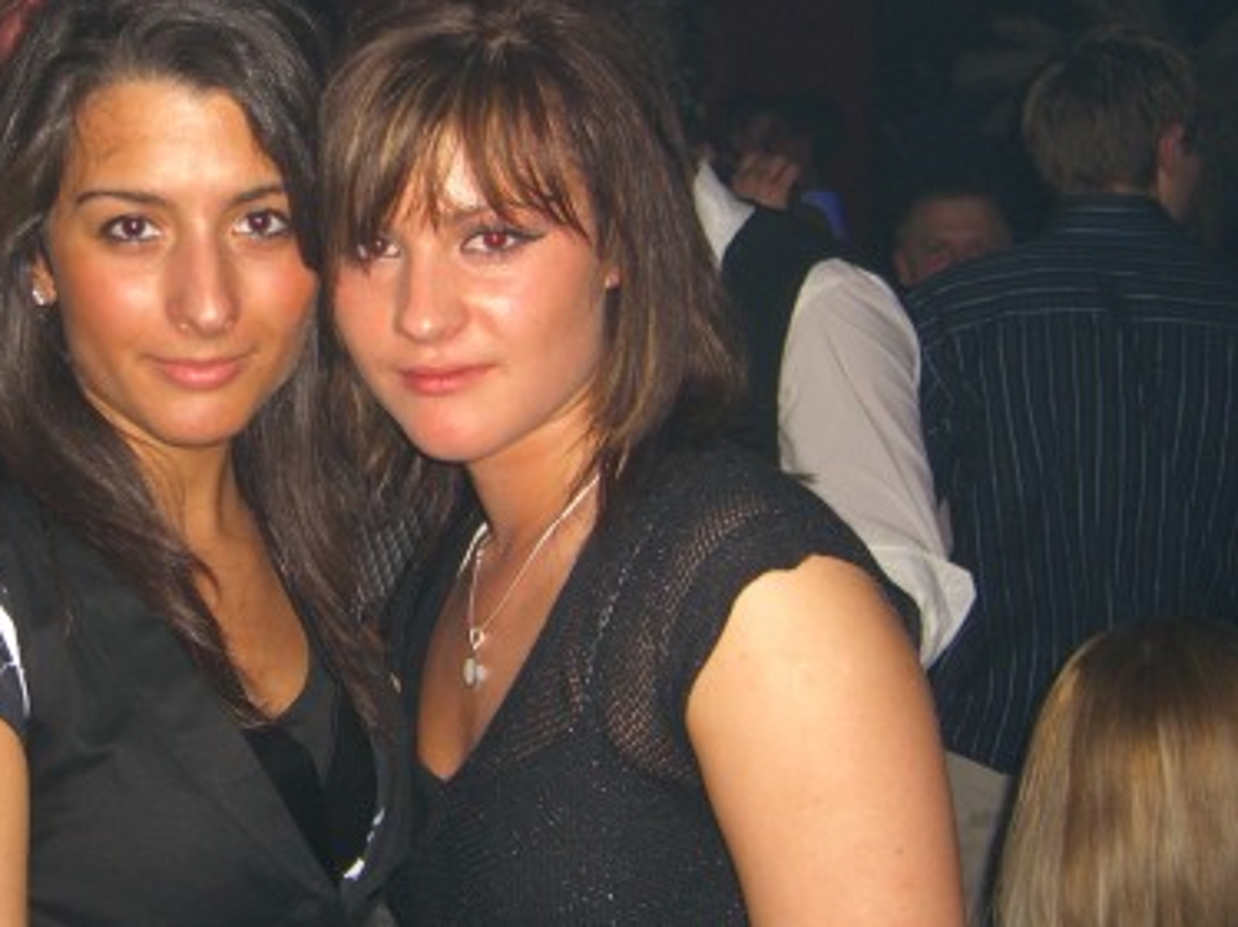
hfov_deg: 31.0
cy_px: 354
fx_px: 2180
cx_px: 258
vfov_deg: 23.9
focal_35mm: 61
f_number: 2.8
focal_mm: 7.9
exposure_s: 1/60
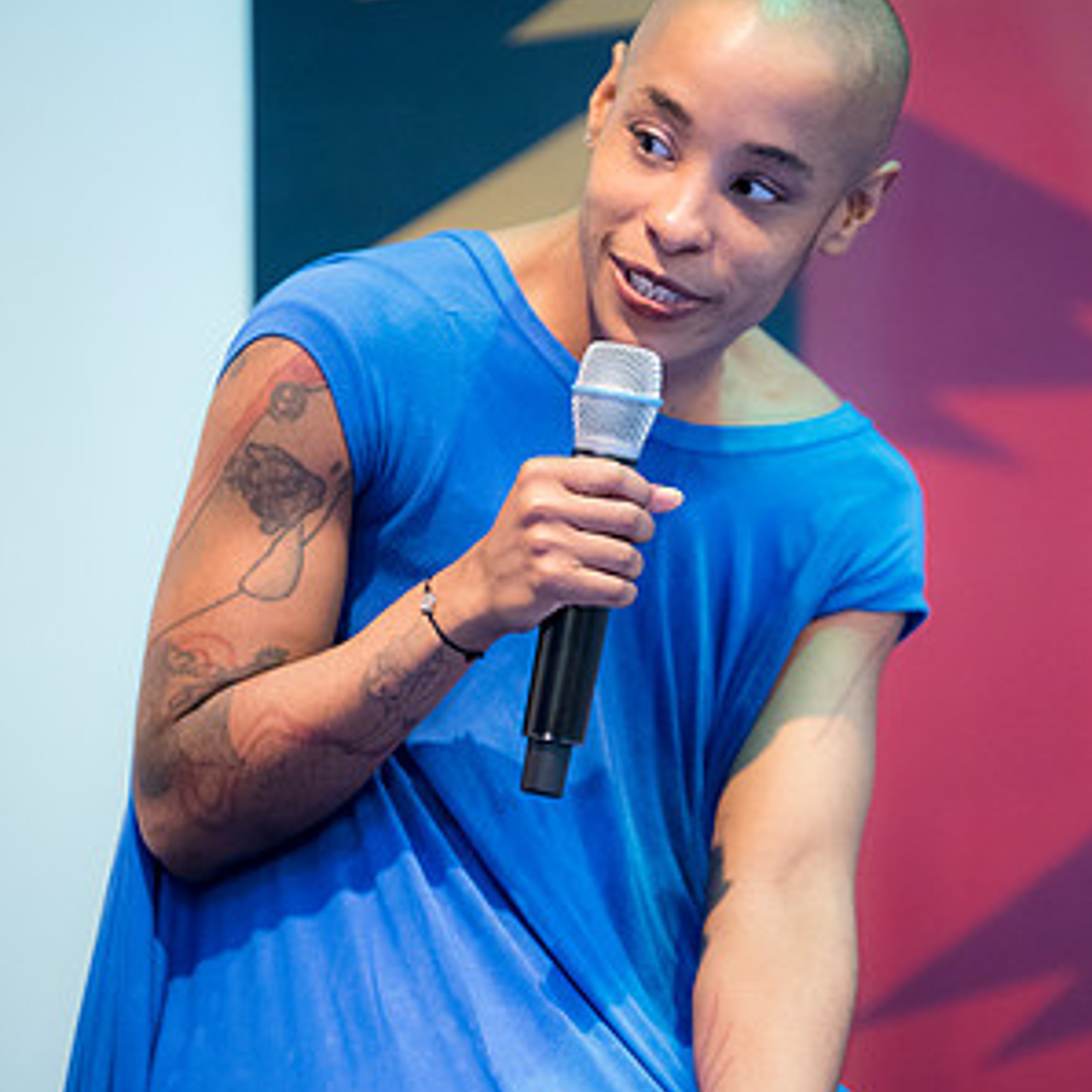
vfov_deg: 6.8
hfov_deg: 6.8
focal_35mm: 257
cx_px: 546
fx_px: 9172
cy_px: 586
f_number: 2.8
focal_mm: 200
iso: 4500
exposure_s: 1/125
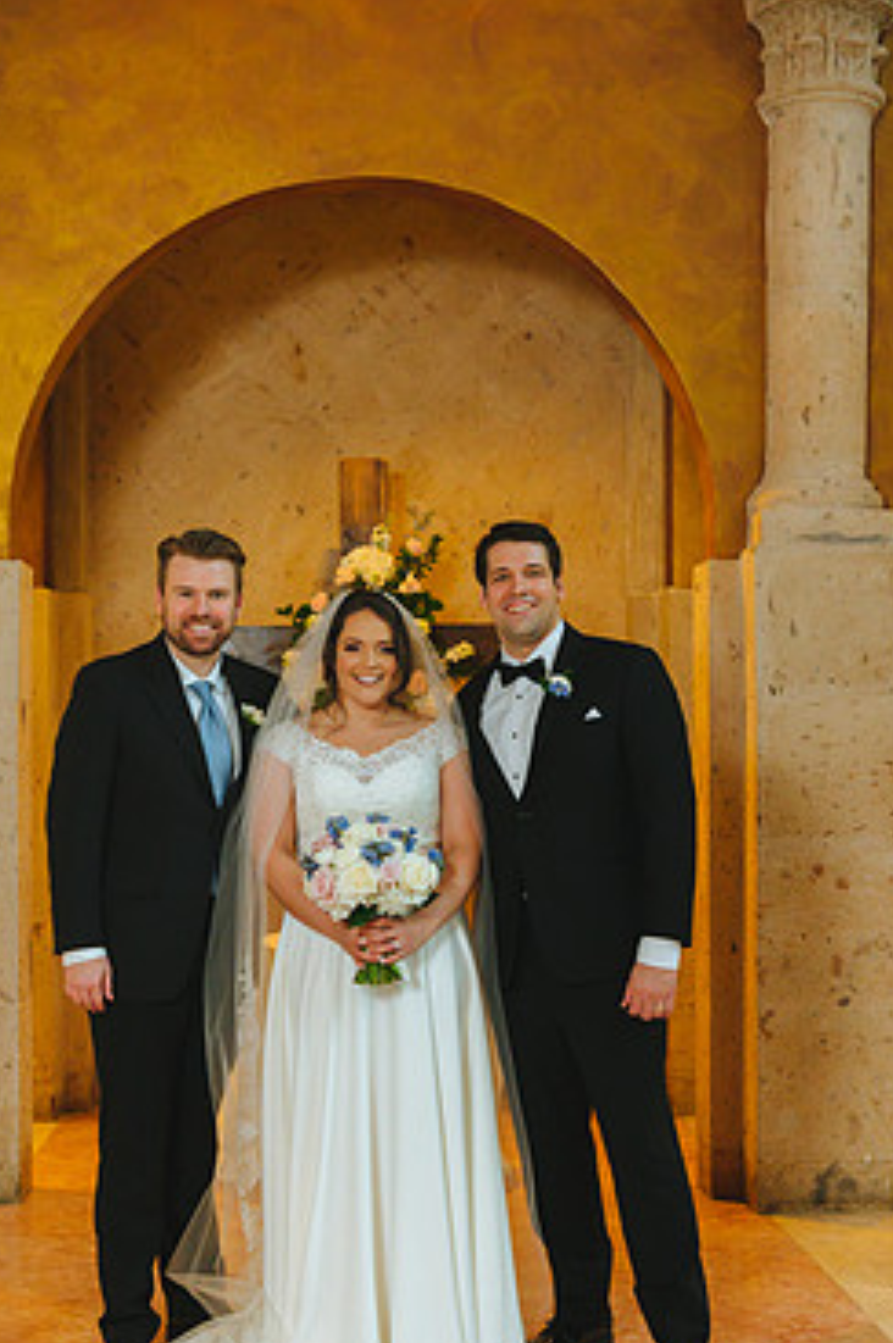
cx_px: 401
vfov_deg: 36.8
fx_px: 2013
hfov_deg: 25.0
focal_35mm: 54
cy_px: 787
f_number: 4
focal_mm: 44
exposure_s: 1/160
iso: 4000
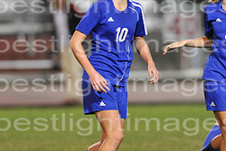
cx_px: 111
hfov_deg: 3.0
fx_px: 4331
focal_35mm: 690
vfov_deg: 2.0
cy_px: 66
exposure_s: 1/400
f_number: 3.2
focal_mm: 300
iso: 5000
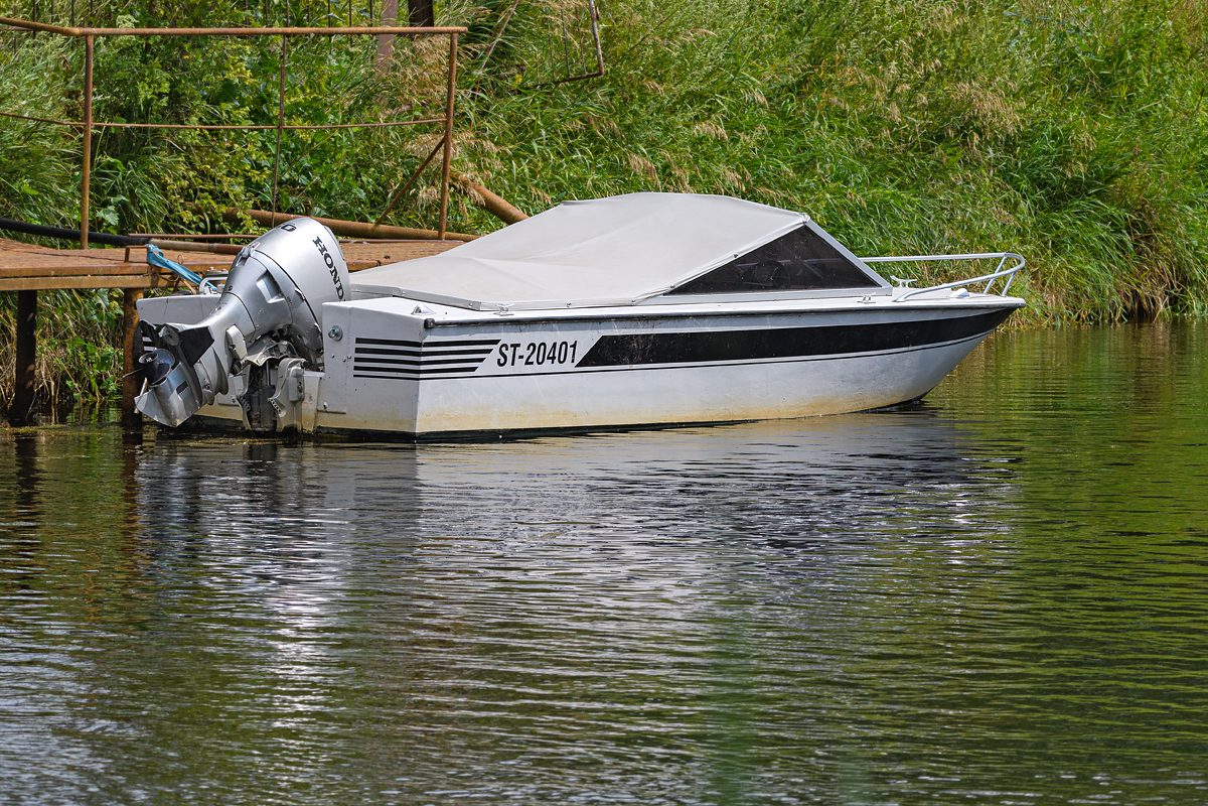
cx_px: 604
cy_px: 403
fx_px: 7549
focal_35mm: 225
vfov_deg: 6.1
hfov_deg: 9.1
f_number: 8
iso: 400
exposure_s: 1/1250
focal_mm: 150
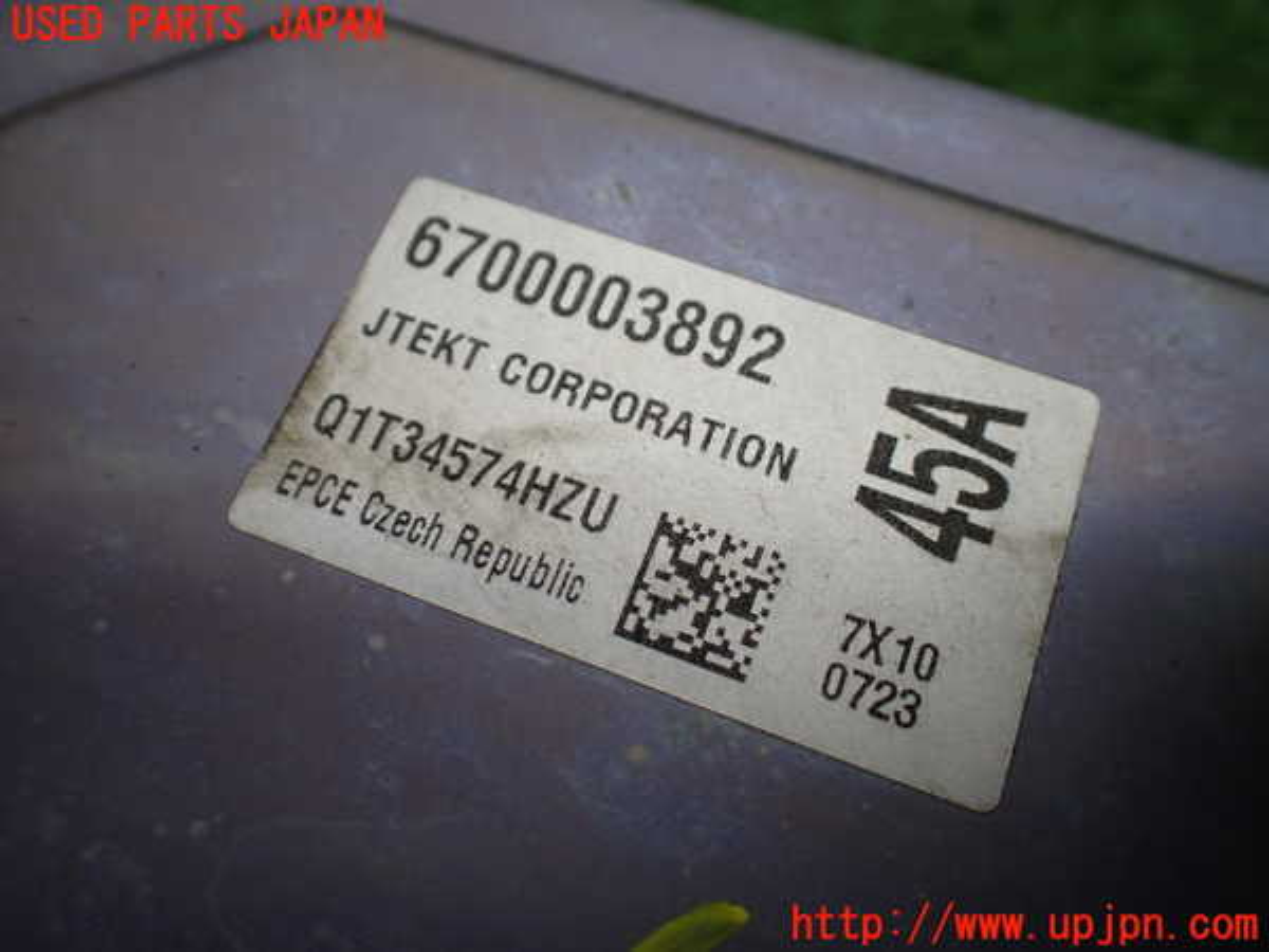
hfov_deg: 60.0
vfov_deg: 46.8
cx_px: 634
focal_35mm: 30
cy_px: 476
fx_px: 1100
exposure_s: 1/125
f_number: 2.3
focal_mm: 5.4
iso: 250
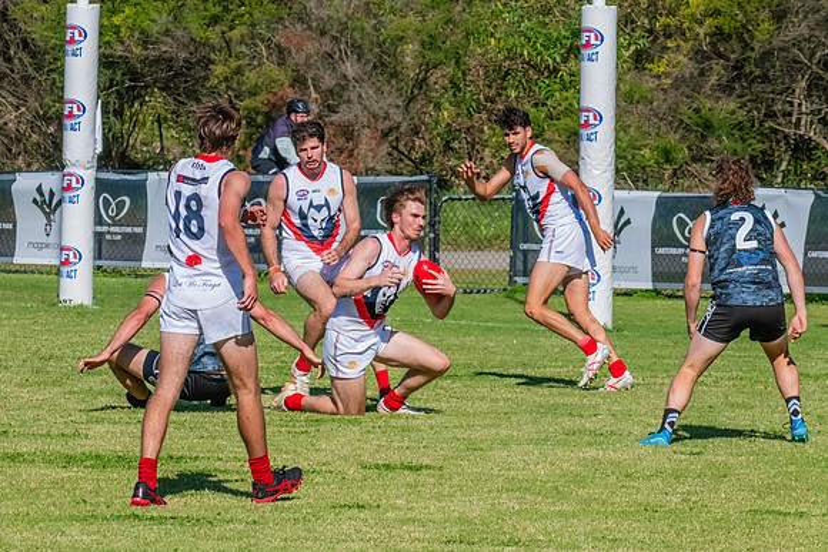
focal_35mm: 373
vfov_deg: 3.7
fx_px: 8579
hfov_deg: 5.5
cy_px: 210
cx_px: 232
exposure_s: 1/1600
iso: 1600
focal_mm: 240
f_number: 16
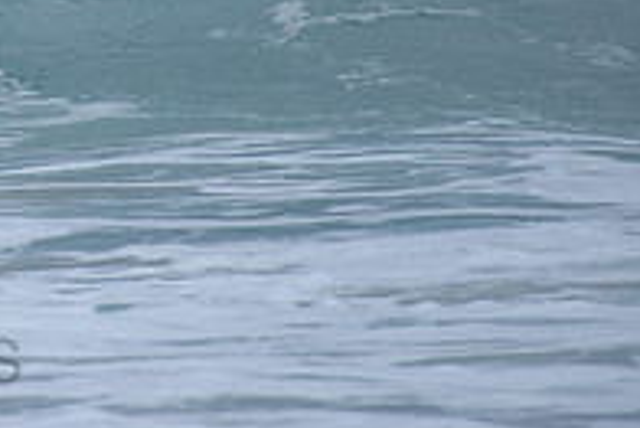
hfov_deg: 1.4
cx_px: -232
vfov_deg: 0.9
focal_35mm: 1482
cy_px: -188
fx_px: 26365
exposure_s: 1/2000
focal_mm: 500
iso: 280
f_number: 5.6
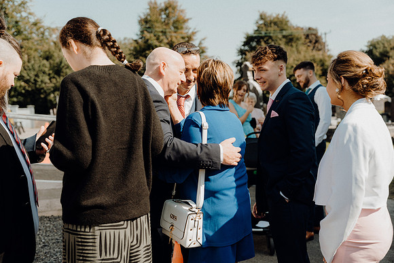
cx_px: 197
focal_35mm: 47
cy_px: 132
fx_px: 515
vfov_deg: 28.7
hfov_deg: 41.9
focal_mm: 47
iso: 125
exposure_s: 1/800
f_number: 3.5
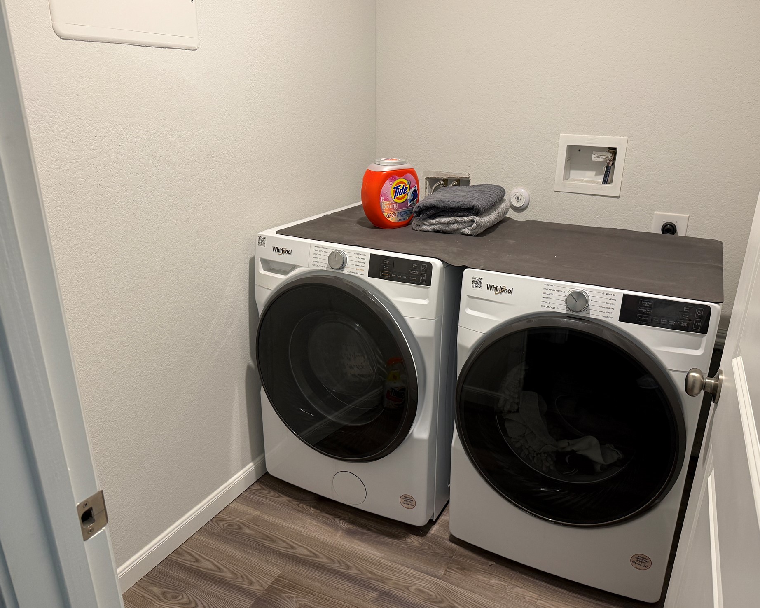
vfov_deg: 54.9
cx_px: 416
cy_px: 303
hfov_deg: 65.9
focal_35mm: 26
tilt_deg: -20.6
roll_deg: -1.3
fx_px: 585
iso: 160
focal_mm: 6.76
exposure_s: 1/60
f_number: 1.78
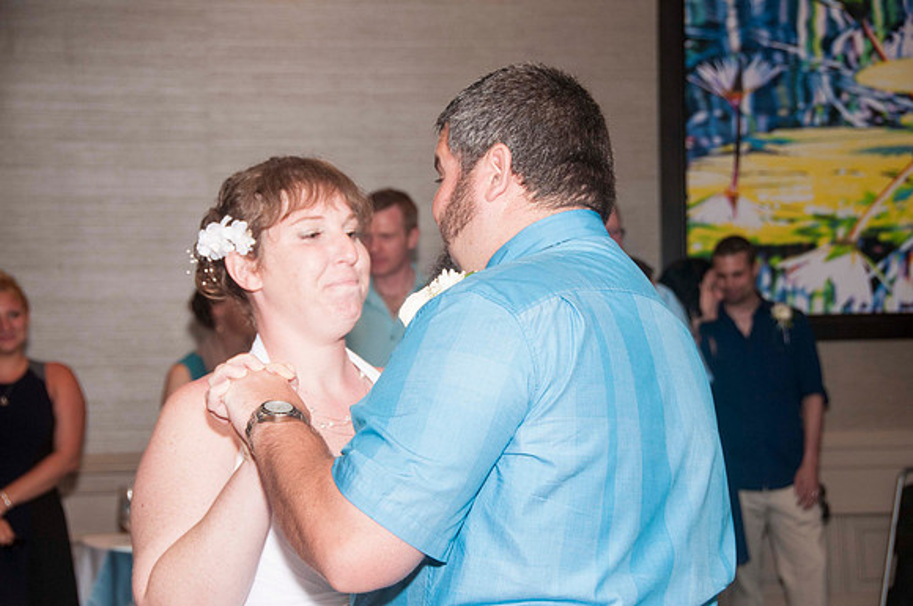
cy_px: 303
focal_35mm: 82
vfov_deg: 16.5
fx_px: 2089
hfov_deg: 24.6
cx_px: 456
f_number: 5.6
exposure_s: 1/60
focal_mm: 55
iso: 400
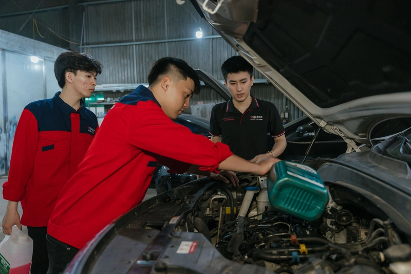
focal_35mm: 30
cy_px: 137
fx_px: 337
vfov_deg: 44.3
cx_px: 206
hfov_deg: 62.8
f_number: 2.8
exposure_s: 1/160
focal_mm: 29.5
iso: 2000
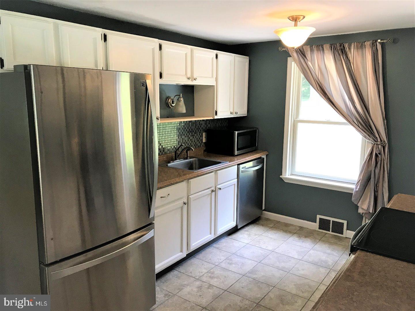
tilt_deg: -10.1
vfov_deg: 49.7
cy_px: 156
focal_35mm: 28
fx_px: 336
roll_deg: +0.0
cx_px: 208
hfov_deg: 63.4
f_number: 1.8
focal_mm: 3.99
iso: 32
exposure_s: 1/30
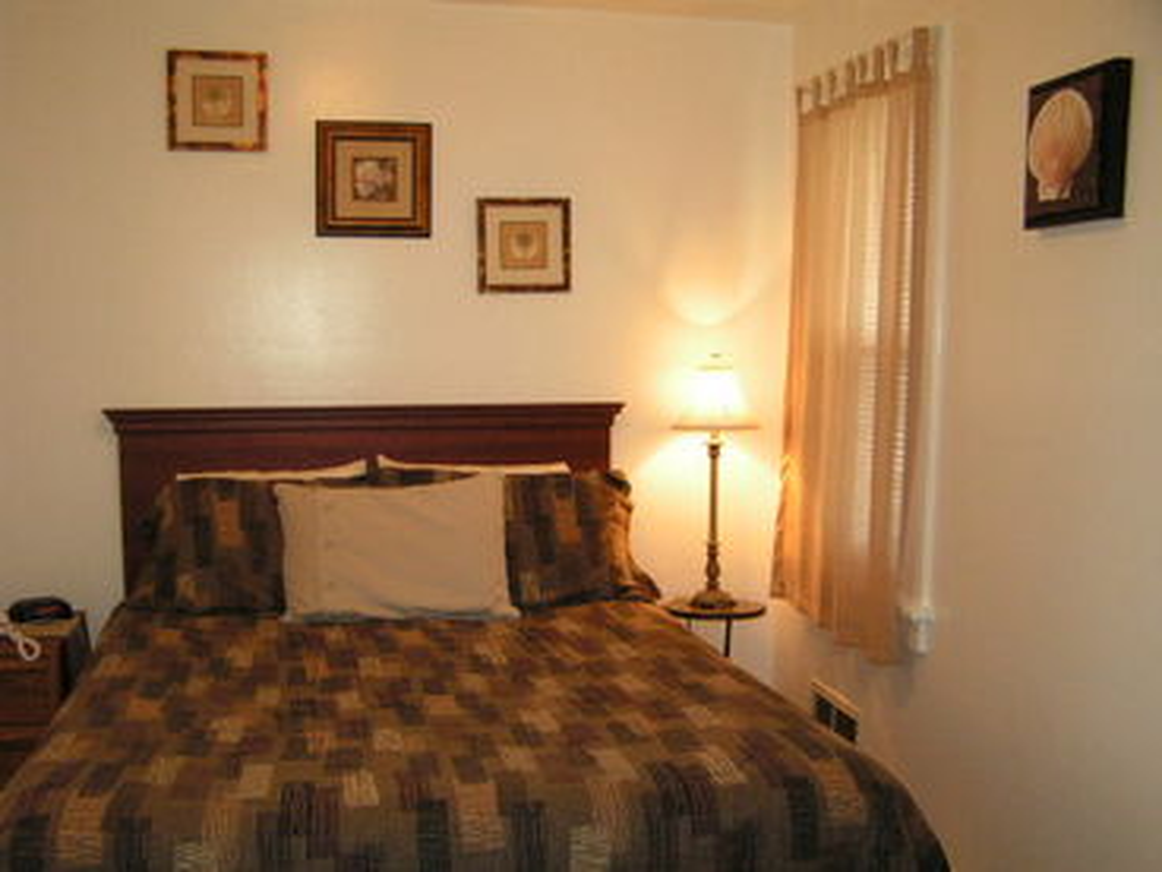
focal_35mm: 38
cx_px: 581
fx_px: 1276
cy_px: 436
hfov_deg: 49.0
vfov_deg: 37.7
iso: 200
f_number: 2.8
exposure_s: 1/50
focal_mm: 6.3
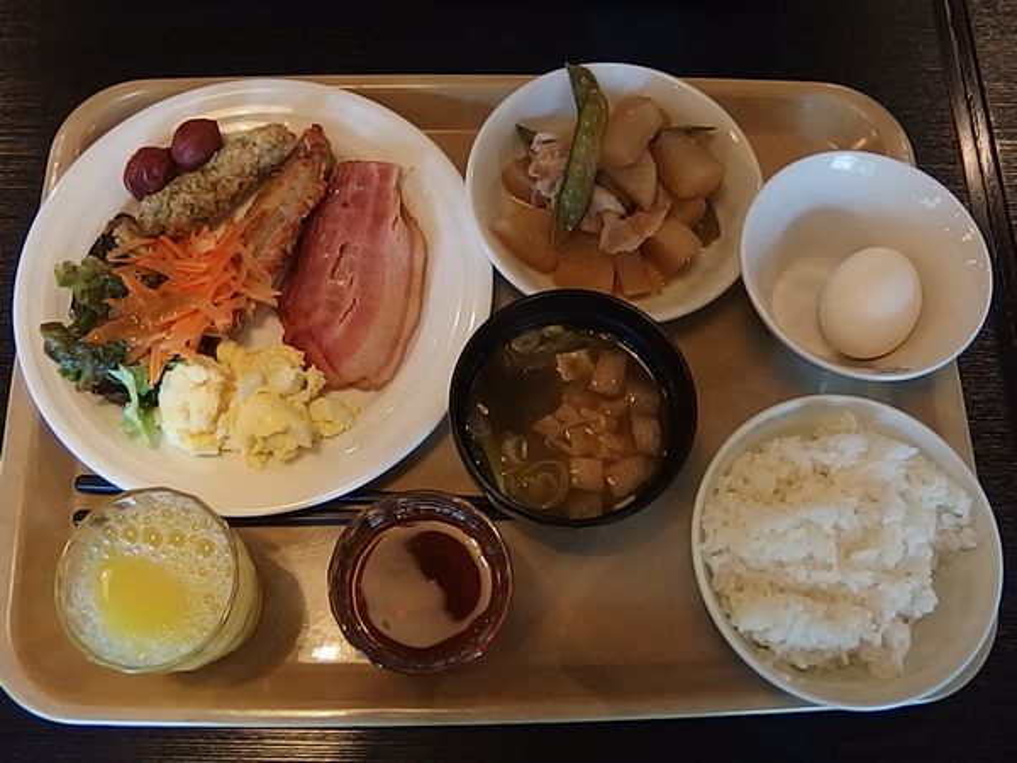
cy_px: 382
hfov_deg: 52.6
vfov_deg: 40.7
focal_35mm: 35
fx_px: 1028
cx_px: 508
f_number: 2
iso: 200
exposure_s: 1/50
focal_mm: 6.2
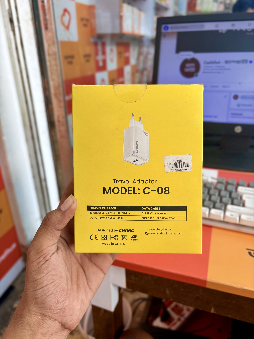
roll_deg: +0.8
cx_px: 127
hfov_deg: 53.1
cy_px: 170
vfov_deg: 67.3
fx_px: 254
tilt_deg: -23.8
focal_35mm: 26
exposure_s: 1/100
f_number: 1.6
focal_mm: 5.96
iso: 40
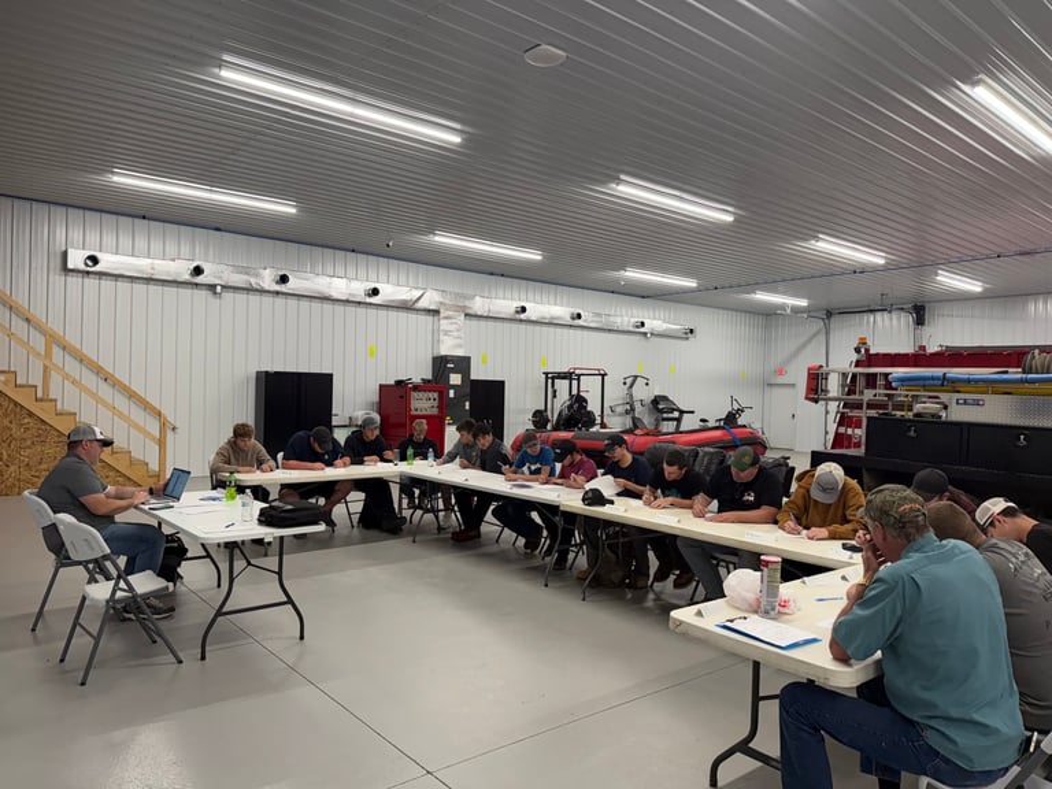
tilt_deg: -0.9
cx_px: 526
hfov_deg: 71.6
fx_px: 729
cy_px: 394
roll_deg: -1.7
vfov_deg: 56.8
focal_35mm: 24
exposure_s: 1/120
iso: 160
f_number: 1.78
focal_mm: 6.76
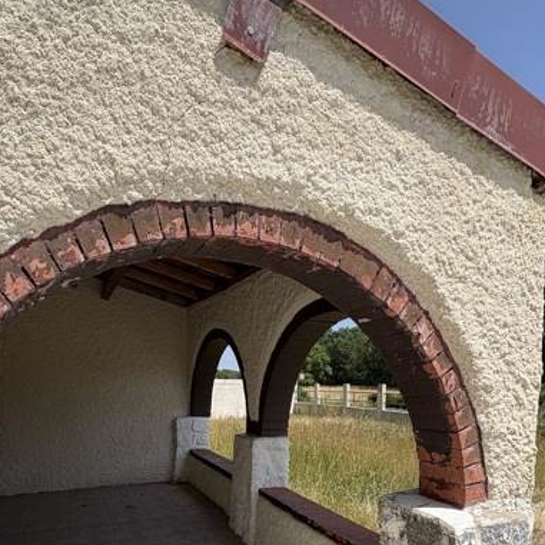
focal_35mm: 26
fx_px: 463
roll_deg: +0.3
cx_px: 260
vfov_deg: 57.4
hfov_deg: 60.9
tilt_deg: -2.6
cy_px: 419
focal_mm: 2.22
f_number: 2.2
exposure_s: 1/1048
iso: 40
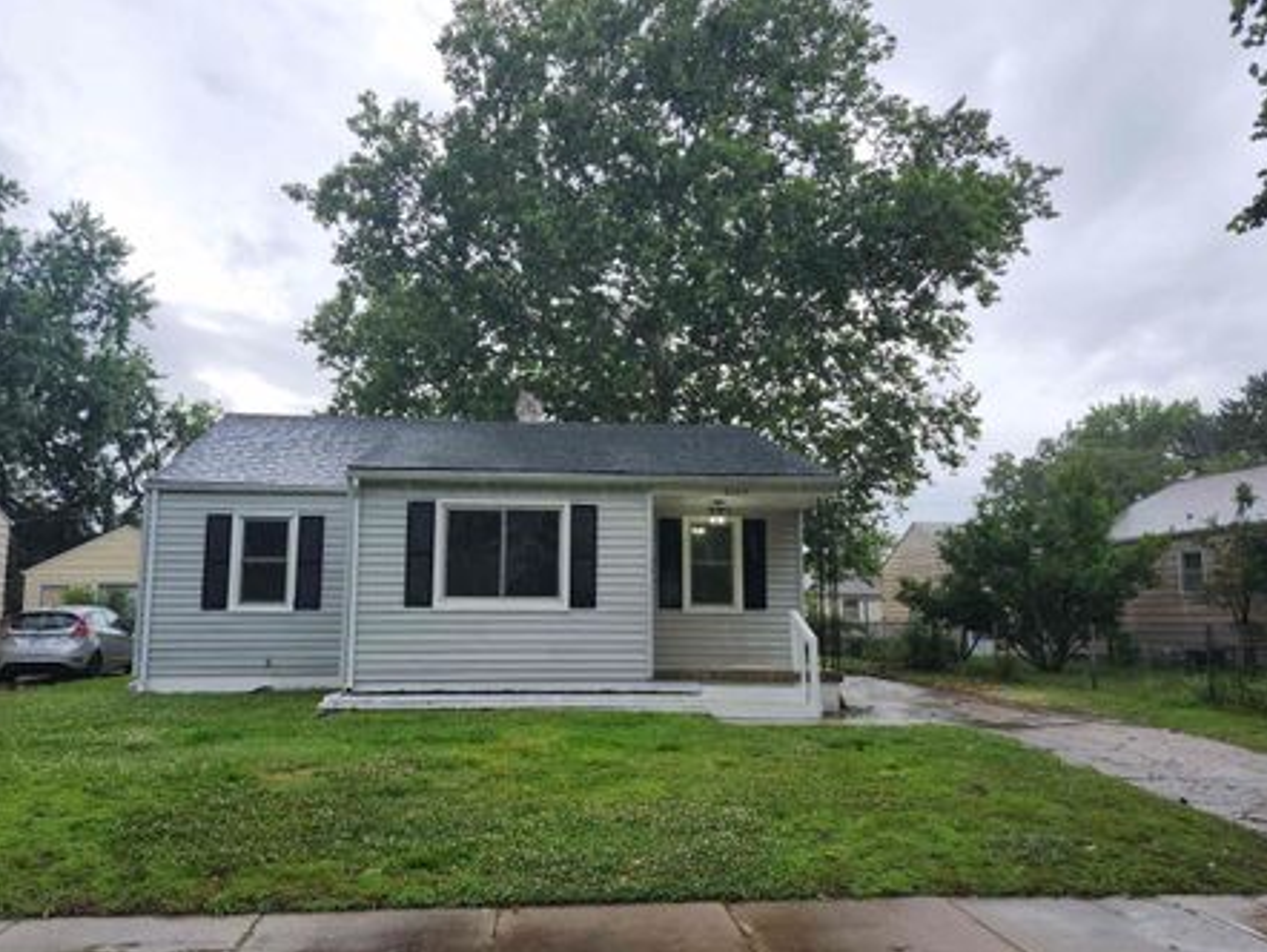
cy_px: 486
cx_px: 616
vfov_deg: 53.1
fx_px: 952
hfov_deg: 67.3
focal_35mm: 26
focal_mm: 5.54
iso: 25
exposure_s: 1/272
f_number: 1.8
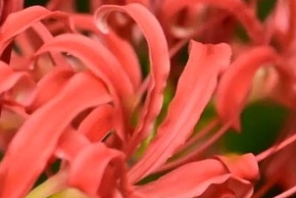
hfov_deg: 3.3
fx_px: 5127
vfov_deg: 2.2
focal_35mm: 623
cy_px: -170
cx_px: 154
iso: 12800
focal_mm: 105
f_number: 7.1
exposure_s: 1/1250
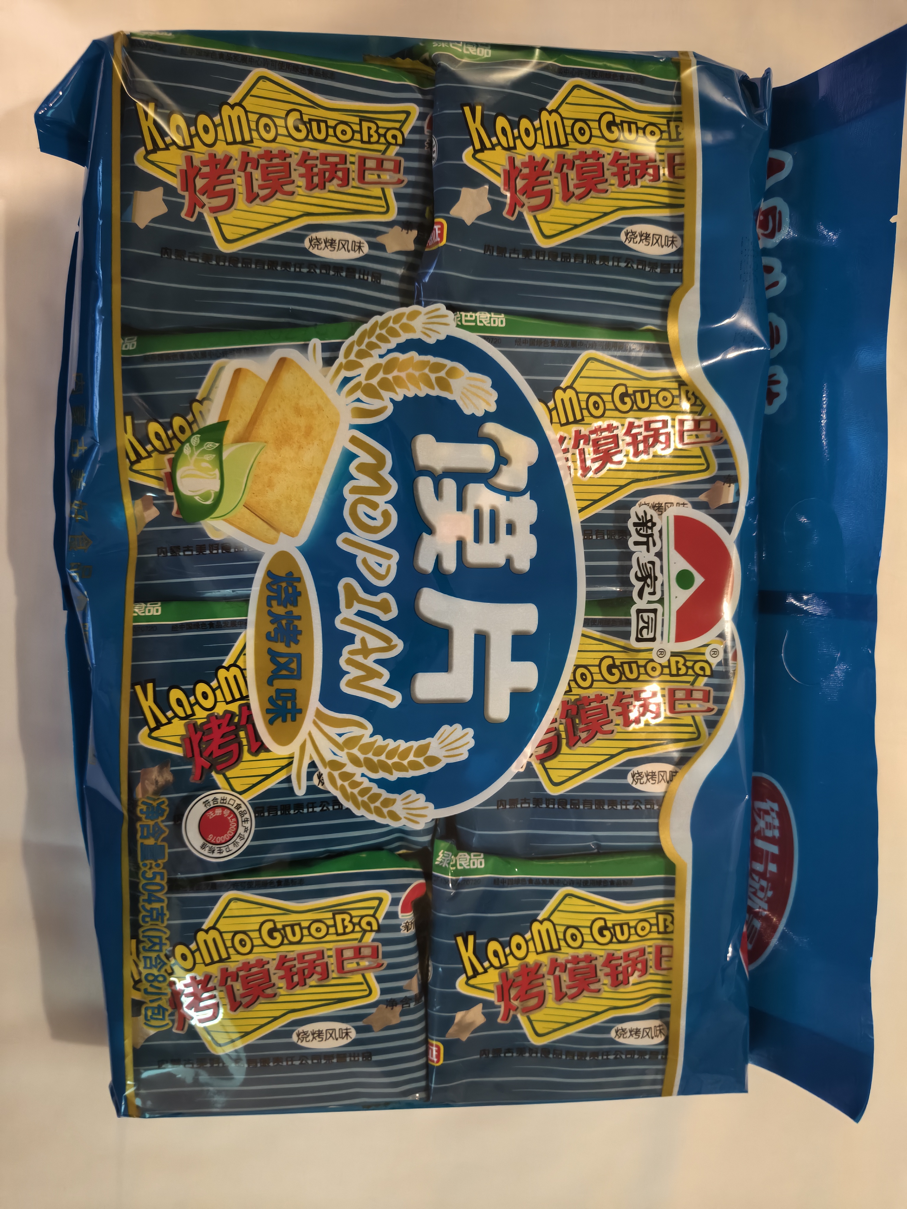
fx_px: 804
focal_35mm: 23
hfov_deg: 58.9
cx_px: 454
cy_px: 604
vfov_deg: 73.9
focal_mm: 5.56
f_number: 1.88
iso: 986
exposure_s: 1/33.3
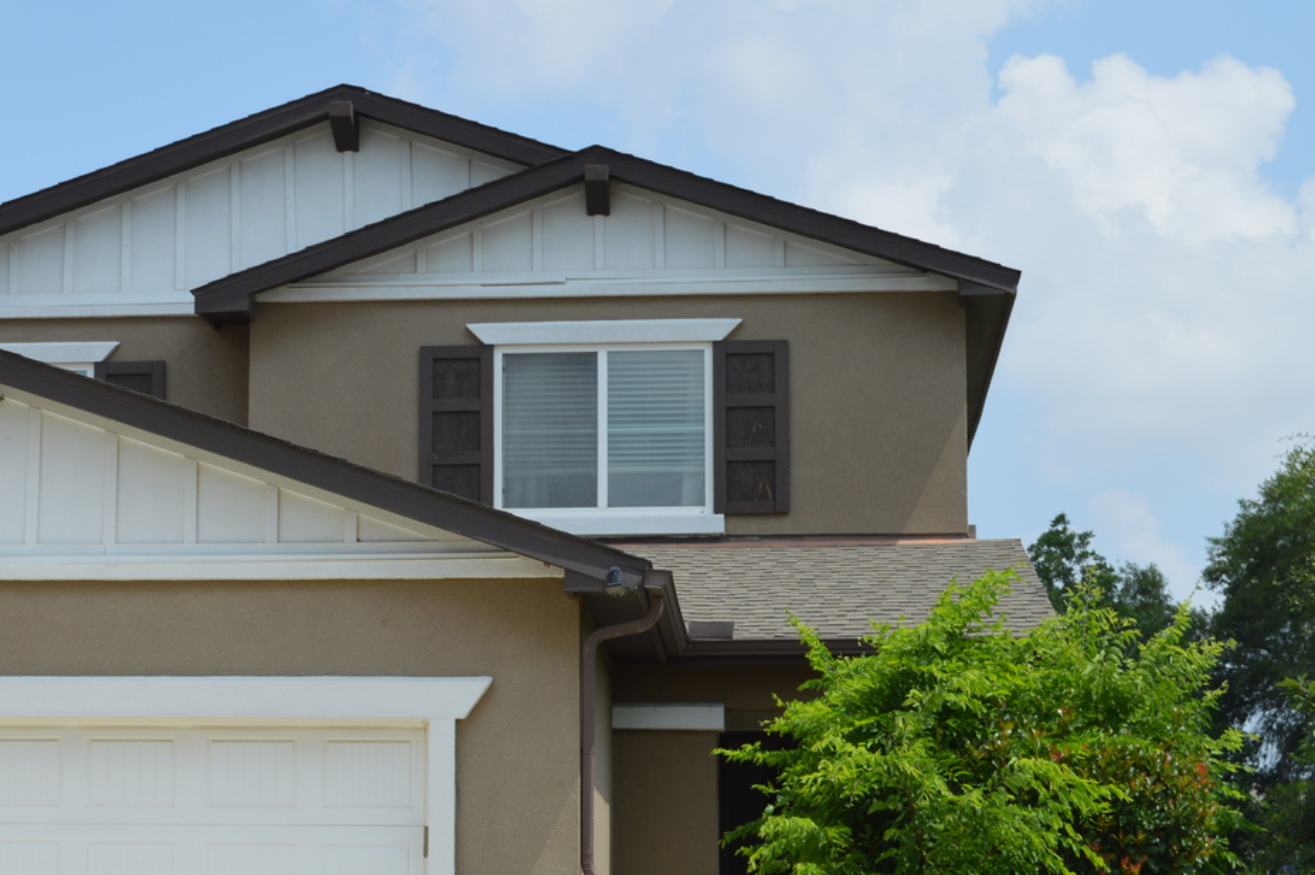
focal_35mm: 92
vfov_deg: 14.8
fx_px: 3353
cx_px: 275
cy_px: 635
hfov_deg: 21.9
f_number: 8
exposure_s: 1/250
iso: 100
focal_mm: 35
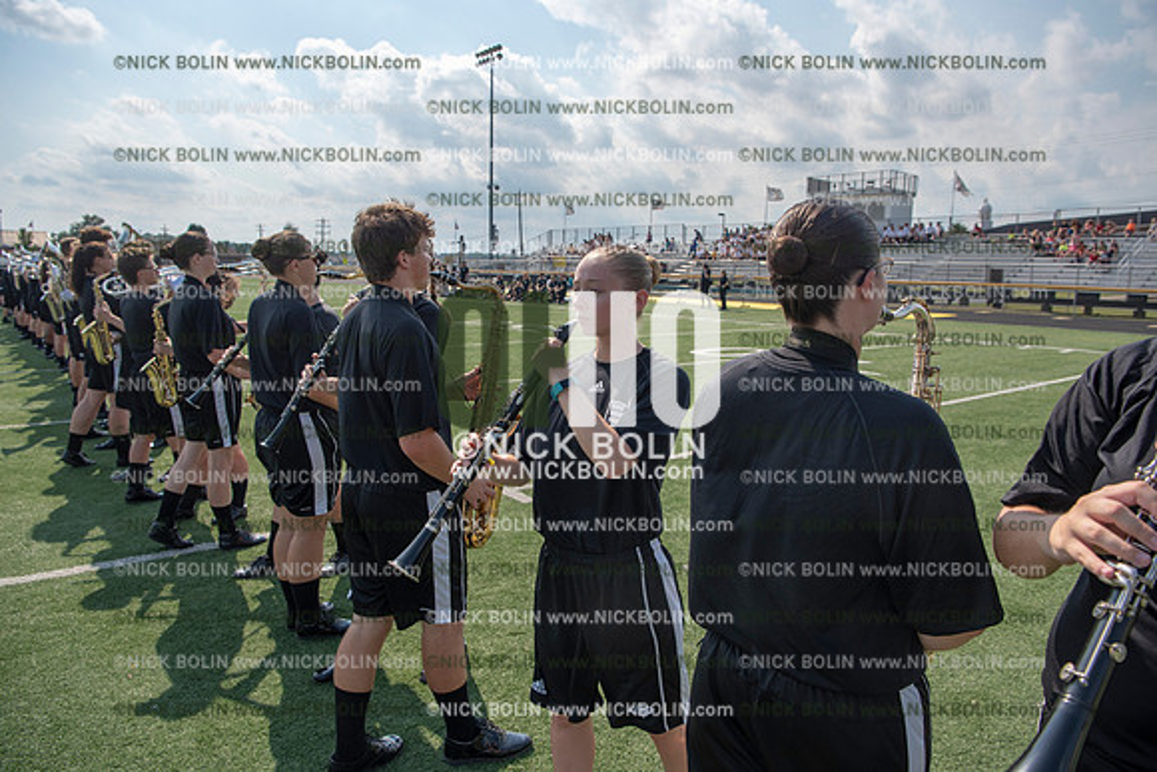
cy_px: 386
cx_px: 578
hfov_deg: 73.7
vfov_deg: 53.2
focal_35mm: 24
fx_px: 771
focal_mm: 24
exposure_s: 1/2000
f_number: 5.6
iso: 200
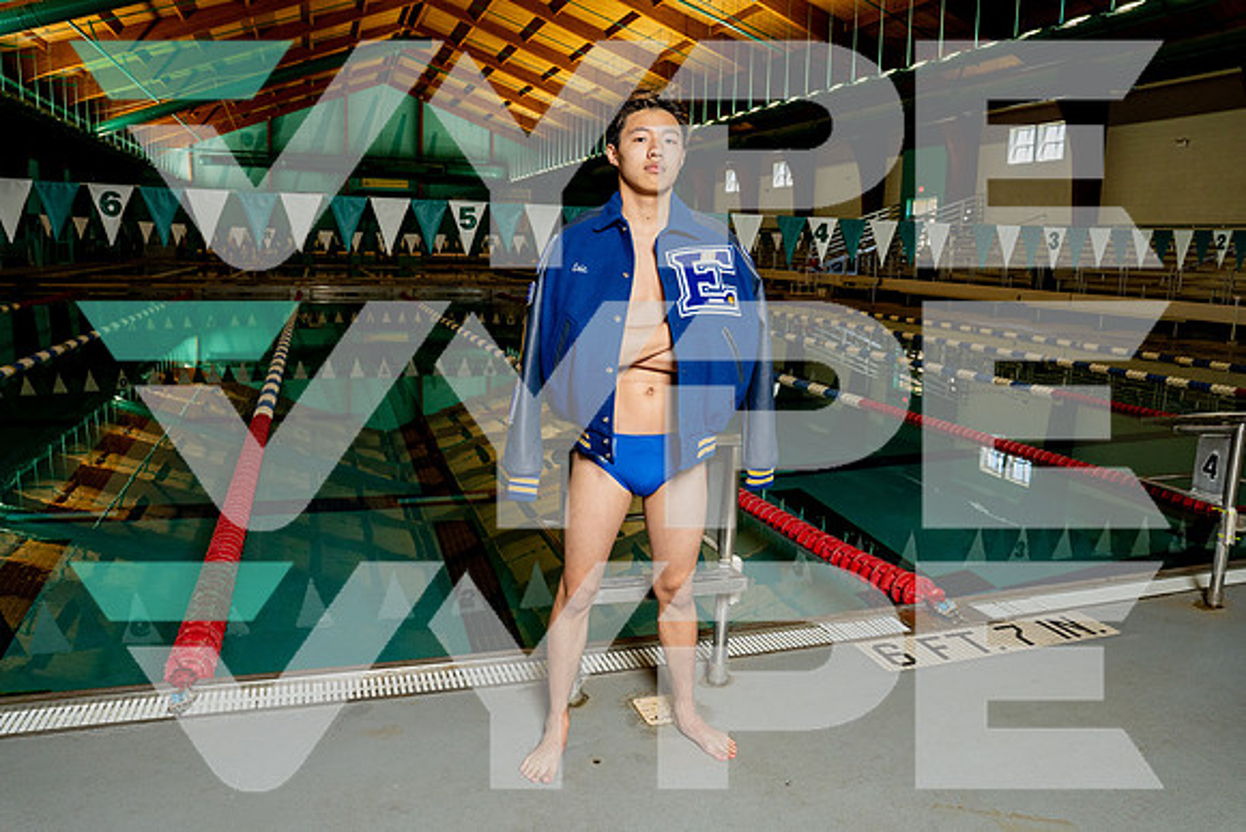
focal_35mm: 26
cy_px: 416
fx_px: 900
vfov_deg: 49.6
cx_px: 623
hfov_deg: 69.4
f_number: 6.3
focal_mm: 26
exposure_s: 1/250
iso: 1600
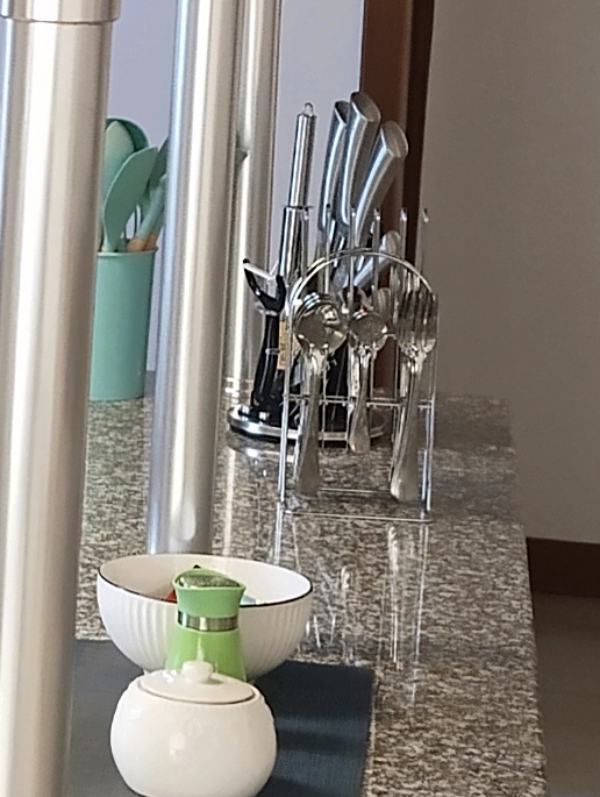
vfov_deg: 14.4
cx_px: -756
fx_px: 3157
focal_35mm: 137
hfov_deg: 9.8
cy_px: 266
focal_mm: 6.14
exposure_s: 1/100
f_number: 1.6
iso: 1250
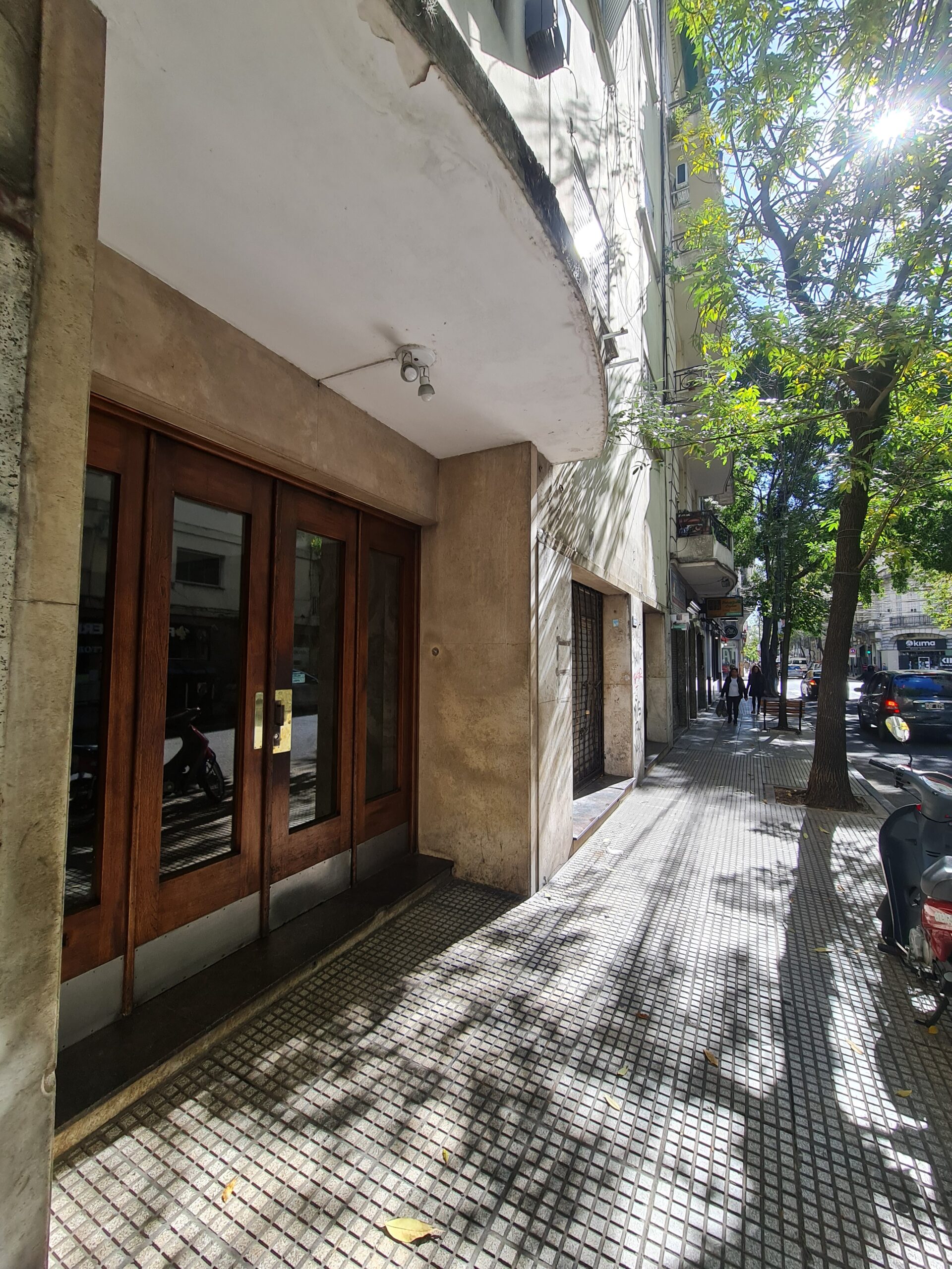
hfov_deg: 89.9
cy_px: 634
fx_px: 477
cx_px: 476
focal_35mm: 13
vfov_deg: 106.2
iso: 64
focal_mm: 2.2
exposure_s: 1/369
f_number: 2.2
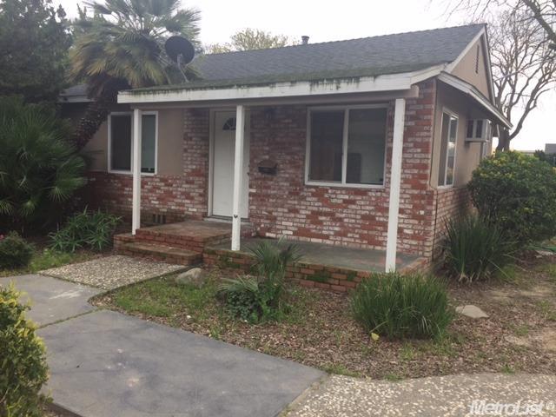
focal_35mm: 29
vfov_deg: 48.2
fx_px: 466
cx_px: 278
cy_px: 208
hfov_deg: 61.7
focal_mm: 4.15
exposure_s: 1/527
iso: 32
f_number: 2.2
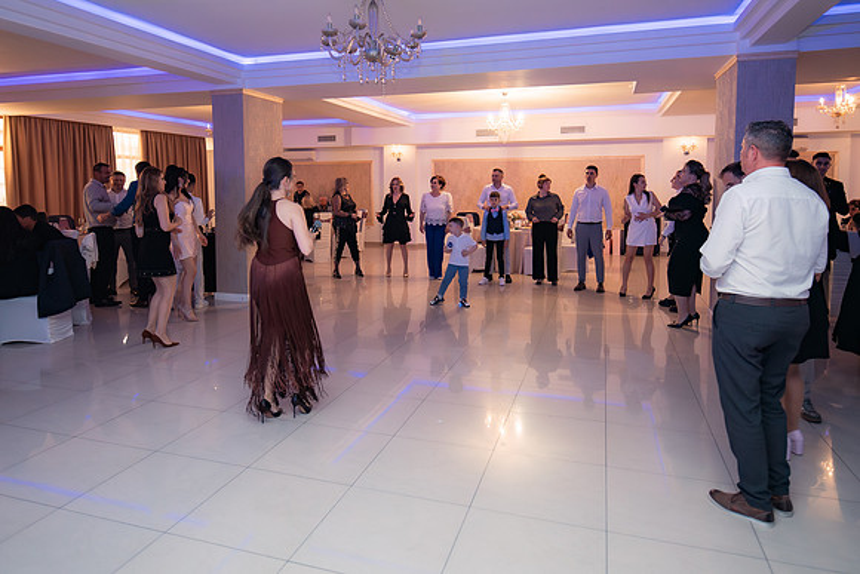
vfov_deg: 54.1
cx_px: 413
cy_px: 239
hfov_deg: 75.1
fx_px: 559
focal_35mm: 23
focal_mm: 20
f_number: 2.8
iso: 1600
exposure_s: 1/200
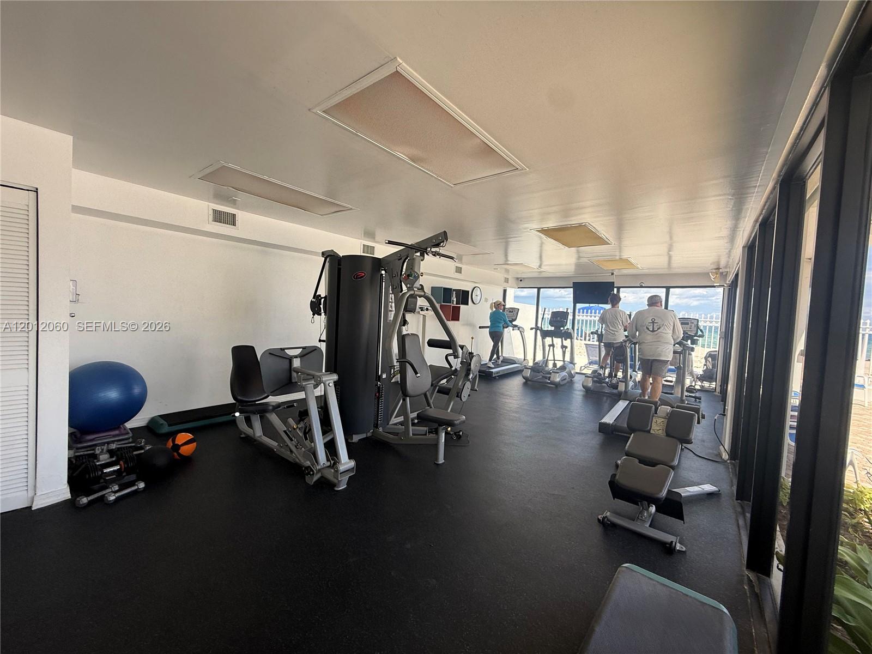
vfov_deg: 85.7
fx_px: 353
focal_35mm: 14
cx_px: 436
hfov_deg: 102.1
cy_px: 327
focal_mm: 2.22
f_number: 2.2
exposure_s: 1/190
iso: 50
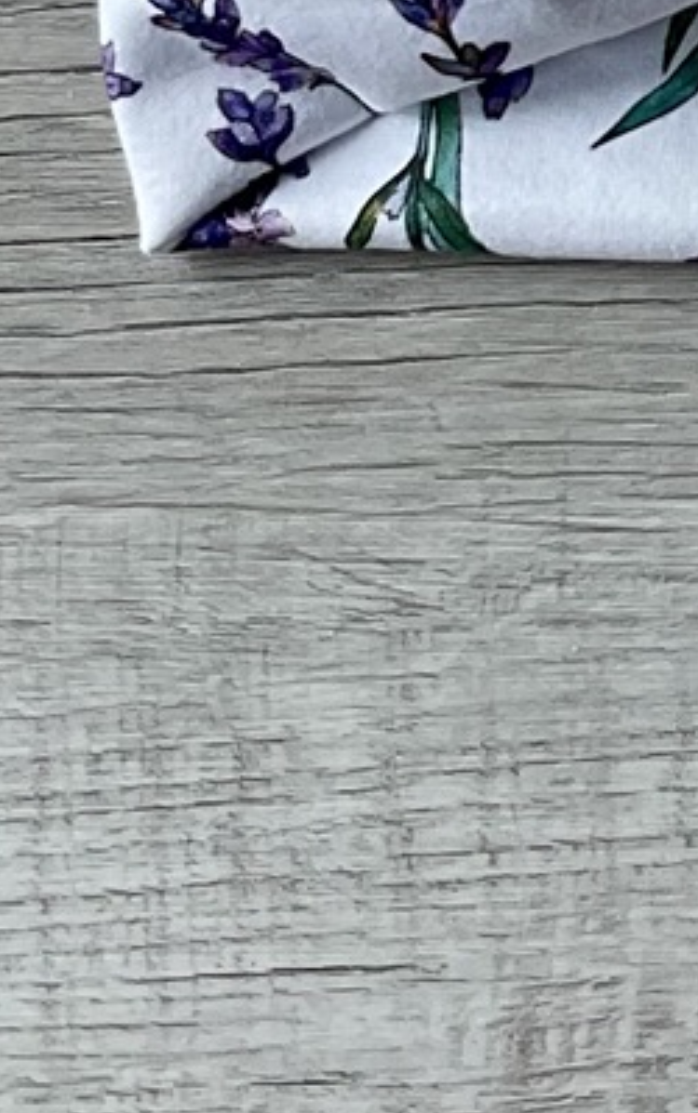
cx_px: 1463
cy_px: -318
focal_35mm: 154
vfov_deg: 13.1
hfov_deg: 8.1
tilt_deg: -81.8
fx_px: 4679
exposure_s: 1/154
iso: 16
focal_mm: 3
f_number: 1.8
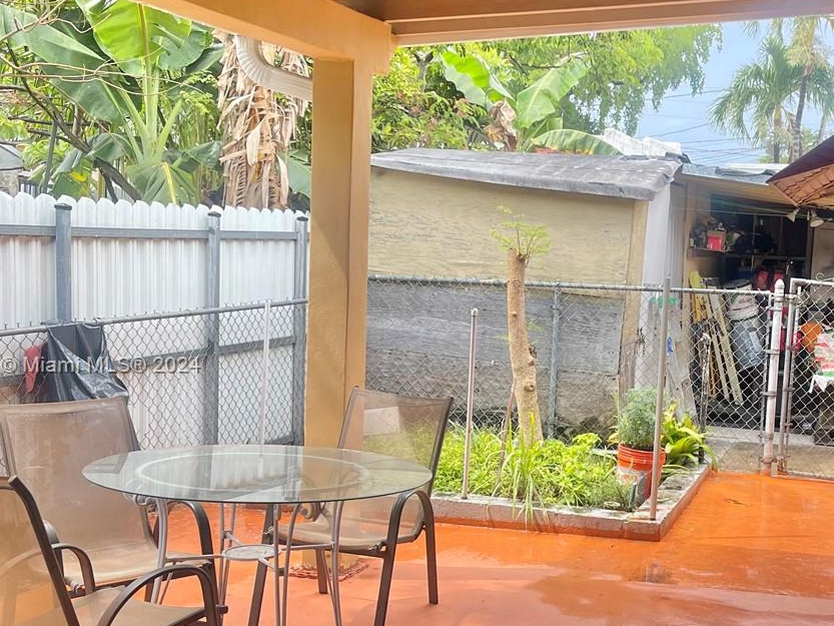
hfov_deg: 38.0
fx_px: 1157
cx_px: 681
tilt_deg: -7.5
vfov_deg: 30.2
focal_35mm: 48
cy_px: 367
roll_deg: -2.9
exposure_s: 1/395
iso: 32
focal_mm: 5.1
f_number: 1.6
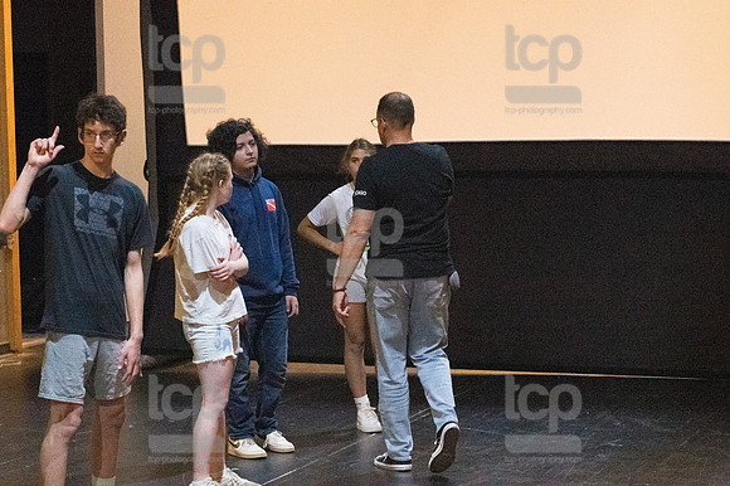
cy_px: 243
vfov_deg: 13.0
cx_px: 365
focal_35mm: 105
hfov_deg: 19.5
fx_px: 2128
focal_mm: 70
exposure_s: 1/400
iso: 25600
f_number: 5.6
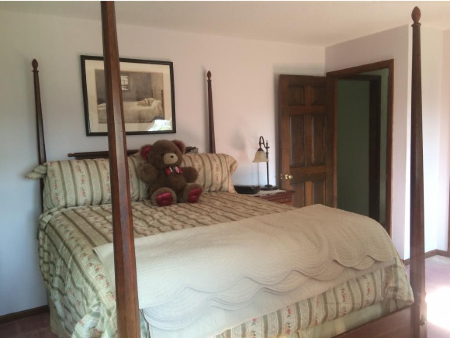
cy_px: 169
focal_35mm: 29
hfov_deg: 61.6
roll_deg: +4.0
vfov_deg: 48.3
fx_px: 377
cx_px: 225
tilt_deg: -6.1
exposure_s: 1/30
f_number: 2.2
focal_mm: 4.15
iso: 50
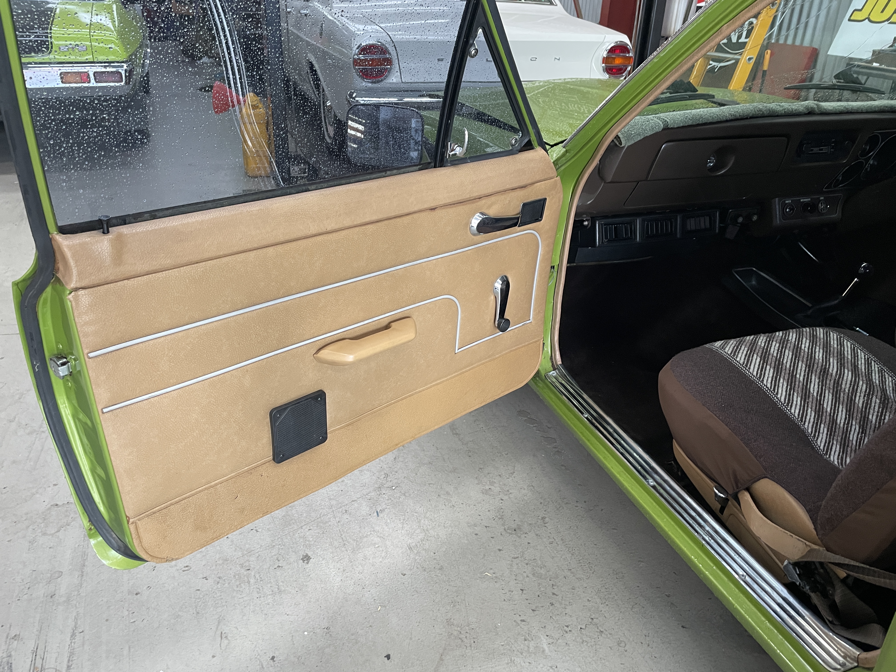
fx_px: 673
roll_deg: -2.2
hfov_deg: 67.3
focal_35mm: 26
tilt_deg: -25.6
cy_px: 336
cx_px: 448
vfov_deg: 53.1
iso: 250
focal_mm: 4.2
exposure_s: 1/60
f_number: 1.6
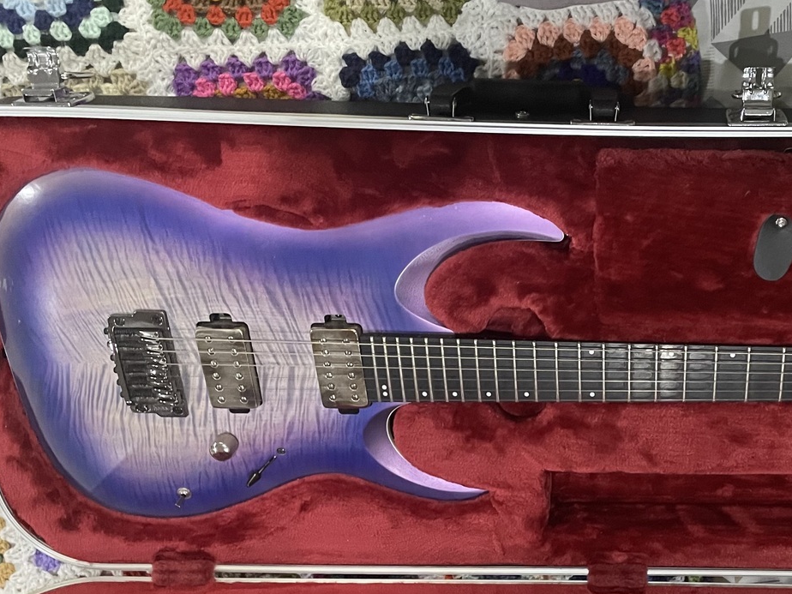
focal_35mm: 45
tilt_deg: -68.8
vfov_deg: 31.5
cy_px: 459
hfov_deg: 40.3
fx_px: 1030
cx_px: 639
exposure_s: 1/25
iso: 640
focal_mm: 4.2
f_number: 1.6
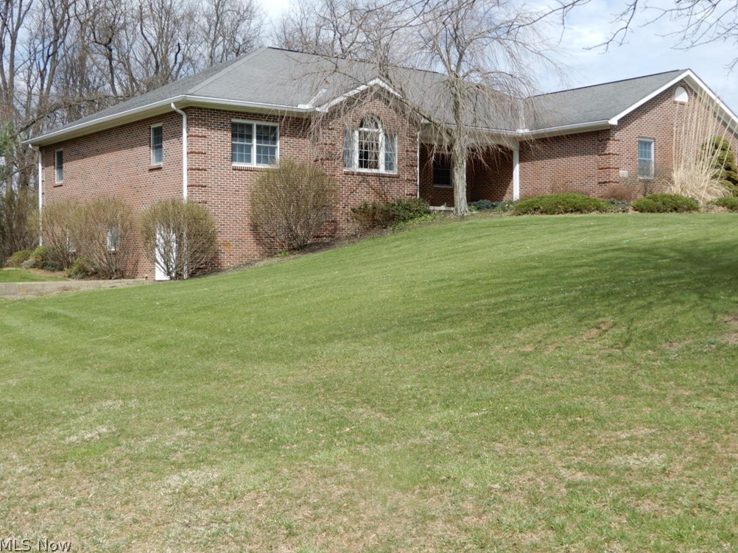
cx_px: 371
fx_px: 980
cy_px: 274
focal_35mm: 46
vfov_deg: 31.5
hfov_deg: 41.2
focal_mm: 8
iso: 80
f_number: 4
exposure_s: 1/500
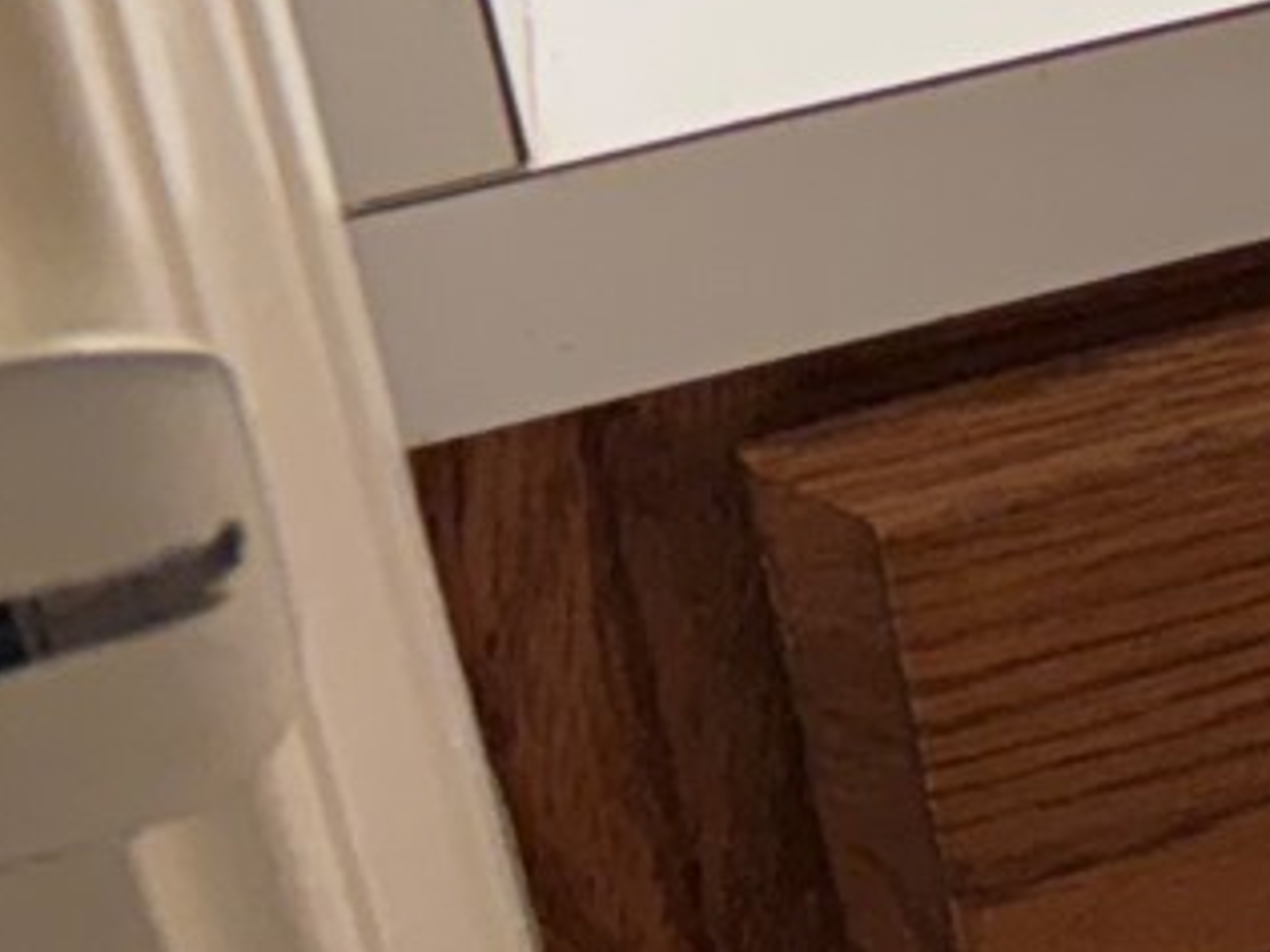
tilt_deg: -31.6
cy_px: -1342
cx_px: 3766
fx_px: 5797
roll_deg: -7.5
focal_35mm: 158
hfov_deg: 9.7
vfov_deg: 8.6
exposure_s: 1/120
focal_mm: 5.96
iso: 64
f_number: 1.6
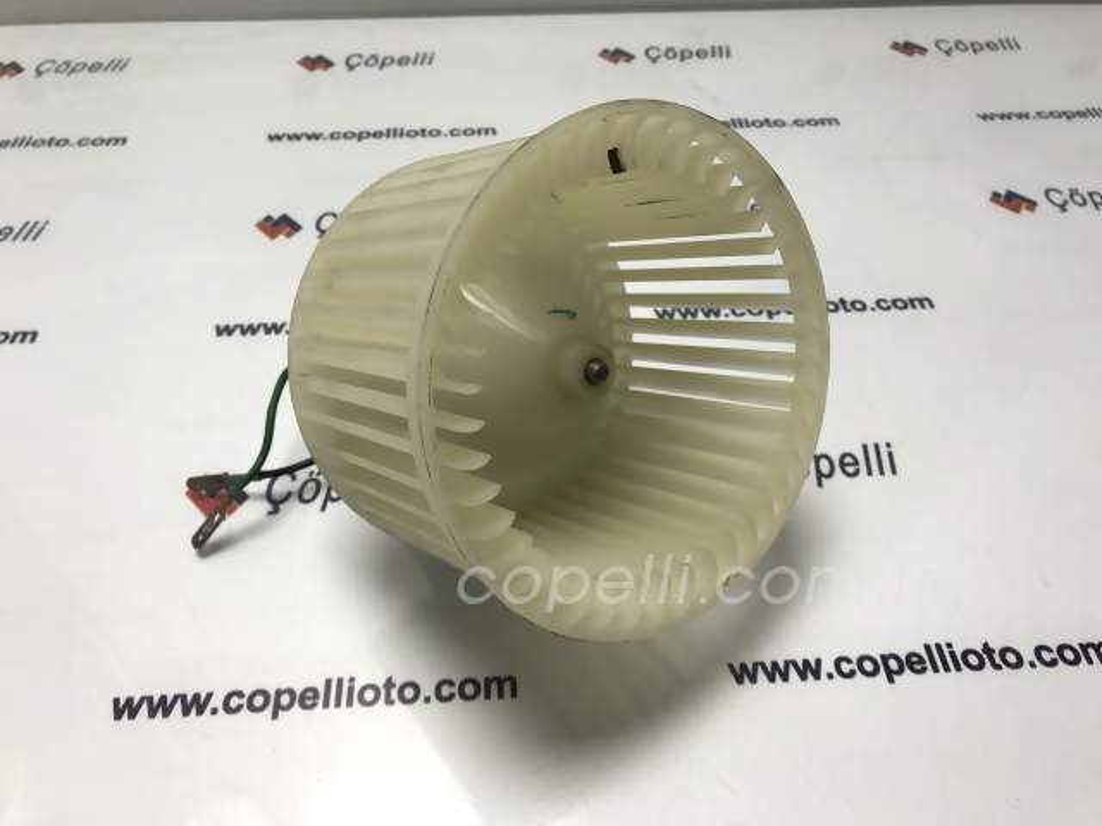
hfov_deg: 63.4
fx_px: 891
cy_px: 413
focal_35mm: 28
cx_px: 551
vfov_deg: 49.7
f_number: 1.8
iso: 25
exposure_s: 1/50
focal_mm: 3.99
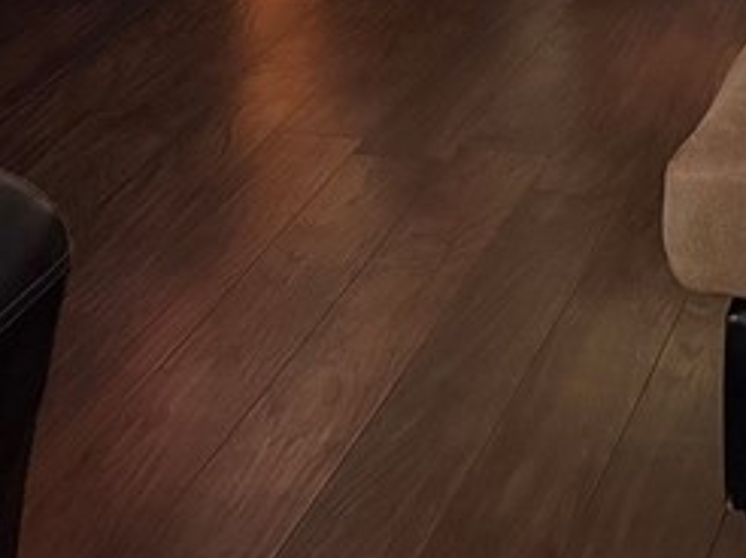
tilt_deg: -9.7
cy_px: -403
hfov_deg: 19.3
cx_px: 655
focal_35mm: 100
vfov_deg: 13.5
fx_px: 2153
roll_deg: +0.5
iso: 1000
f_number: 1.78
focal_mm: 6.76
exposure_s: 1/37
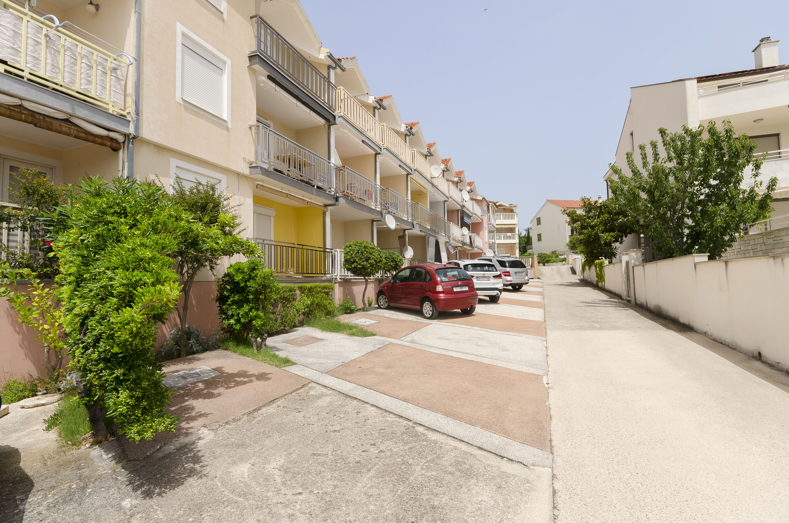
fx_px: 394
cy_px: 262
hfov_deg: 90.1
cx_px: 394
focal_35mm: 18
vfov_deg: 67.2
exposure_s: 1/200
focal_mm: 12
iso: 100
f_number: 11
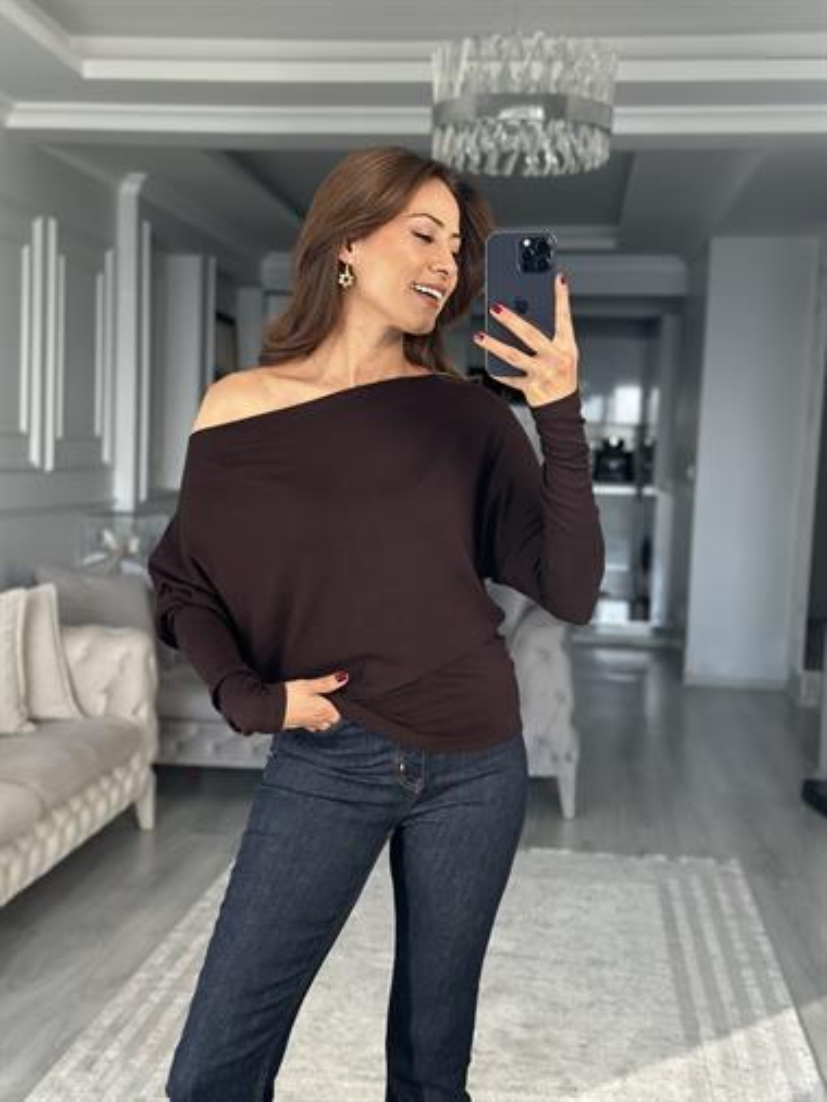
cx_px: 414
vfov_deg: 39.6
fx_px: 1528
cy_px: 551
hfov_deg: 30.3
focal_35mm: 48
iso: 80
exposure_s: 1/166
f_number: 1.78
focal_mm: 6.86
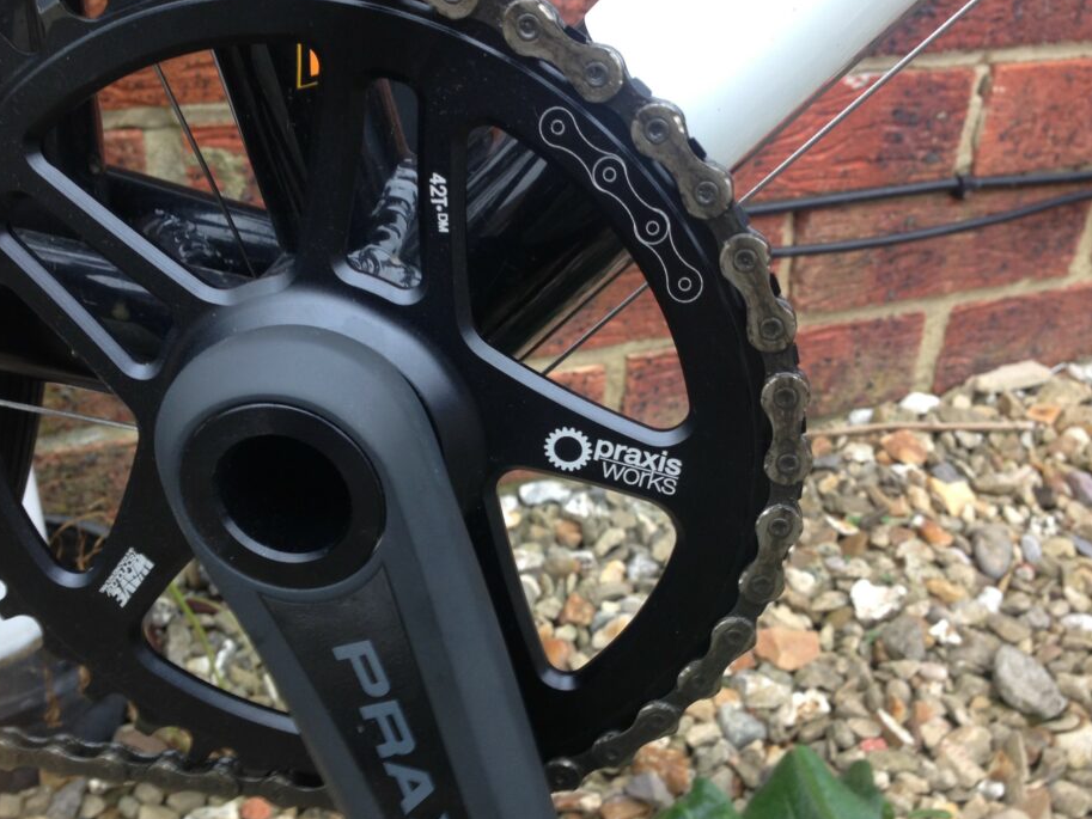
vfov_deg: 38.7
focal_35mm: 37
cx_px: 506
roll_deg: -2.7
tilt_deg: -30.1
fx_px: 1167
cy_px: 402
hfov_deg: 50.1
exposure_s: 1/24
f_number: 2.4
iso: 50
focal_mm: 4.12
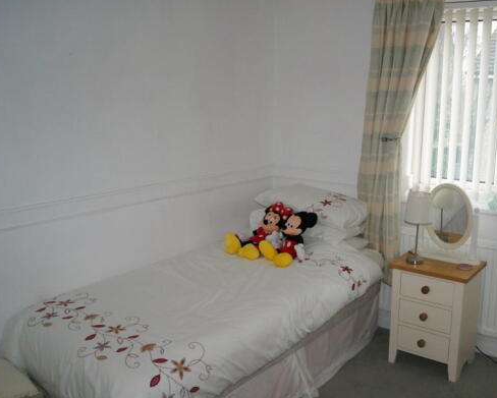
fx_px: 500
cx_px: 322
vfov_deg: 43.4
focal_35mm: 34
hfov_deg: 52.0
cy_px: 197
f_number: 5.6
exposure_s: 1/80
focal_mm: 18
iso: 400
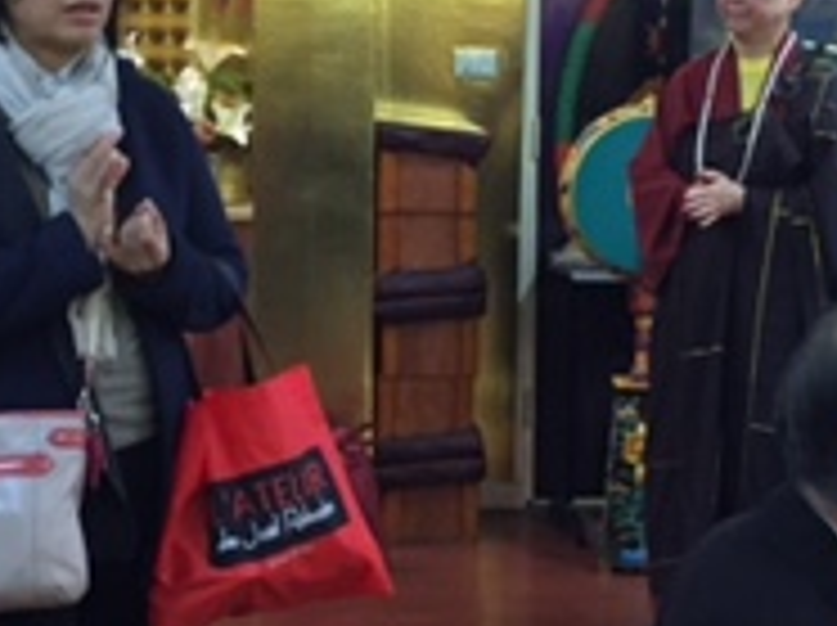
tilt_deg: -12.4
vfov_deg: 14.7
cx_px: 454
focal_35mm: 100
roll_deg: -3.1
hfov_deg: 19.7
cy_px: 410
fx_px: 2415
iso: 250
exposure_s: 1/33
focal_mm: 4.15
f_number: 2.2
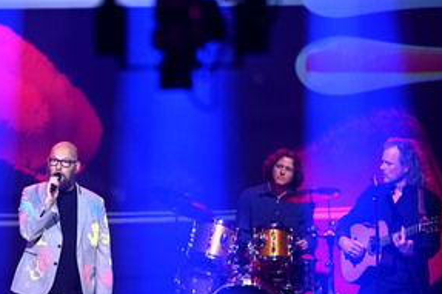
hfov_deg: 6.6
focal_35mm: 314
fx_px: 3853
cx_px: 116
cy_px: 225
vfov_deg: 4.4
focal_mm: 200
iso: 1000
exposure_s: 1/400
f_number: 2.8
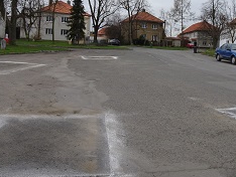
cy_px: 44
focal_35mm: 41
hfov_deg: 45.7
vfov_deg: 34.5
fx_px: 280
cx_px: 129
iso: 80
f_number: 3.5
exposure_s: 1/800
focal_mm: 4.1
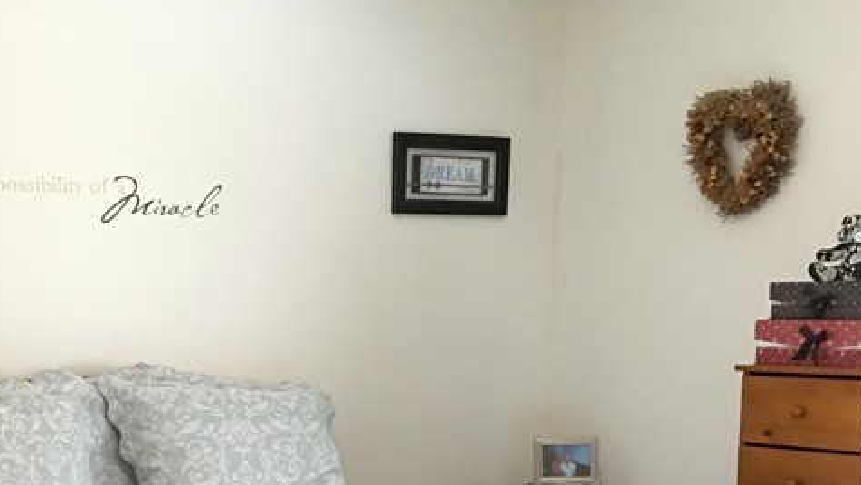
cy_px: 505
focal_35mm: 68
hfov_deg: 30.3
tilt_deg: -7.6
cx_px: 190
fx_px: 1553
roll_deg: +0.4
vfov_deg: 17.3
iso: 125
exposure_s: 1/30
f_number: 2.2
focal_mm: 4.15
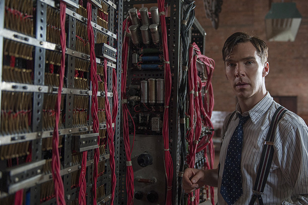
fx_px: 350
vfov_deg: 32.6
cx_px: 176
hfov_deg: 47.3
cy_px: 92
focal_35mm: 41
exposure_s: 1/200
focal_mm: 32
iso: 800
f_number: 2.8
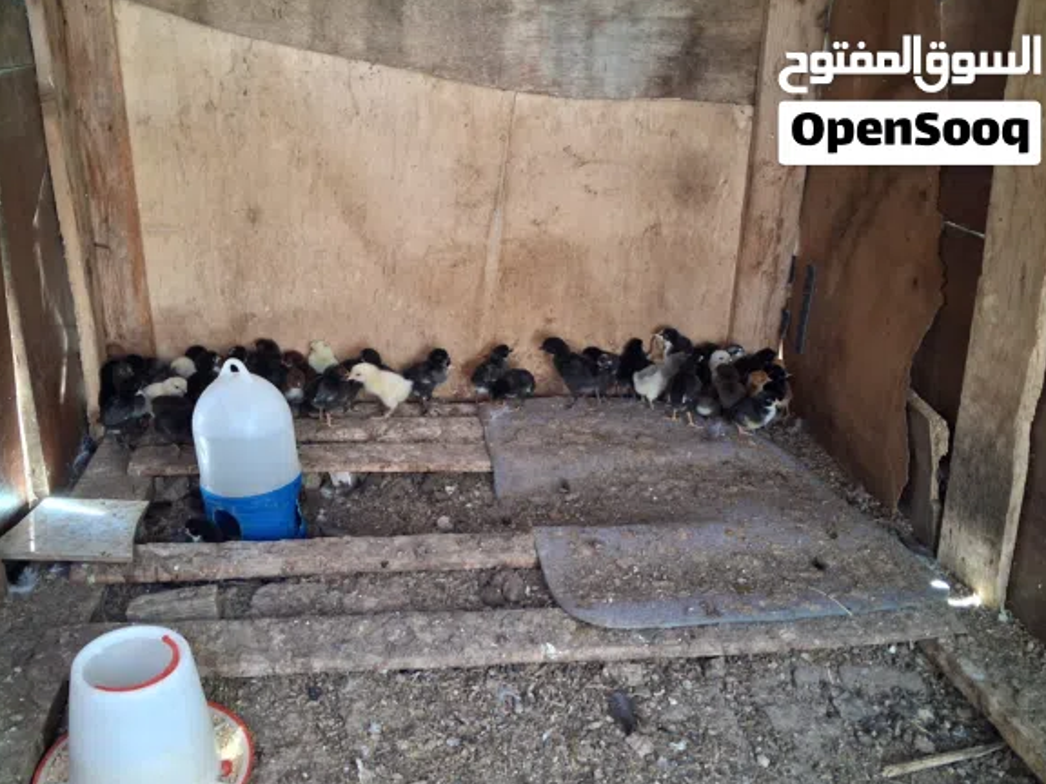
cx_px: 505
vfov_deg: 46.7
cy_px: 426
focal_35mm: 30
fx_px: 907
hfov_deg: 59.9
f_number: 1.8
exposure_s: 1/33
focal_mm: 4
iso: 500
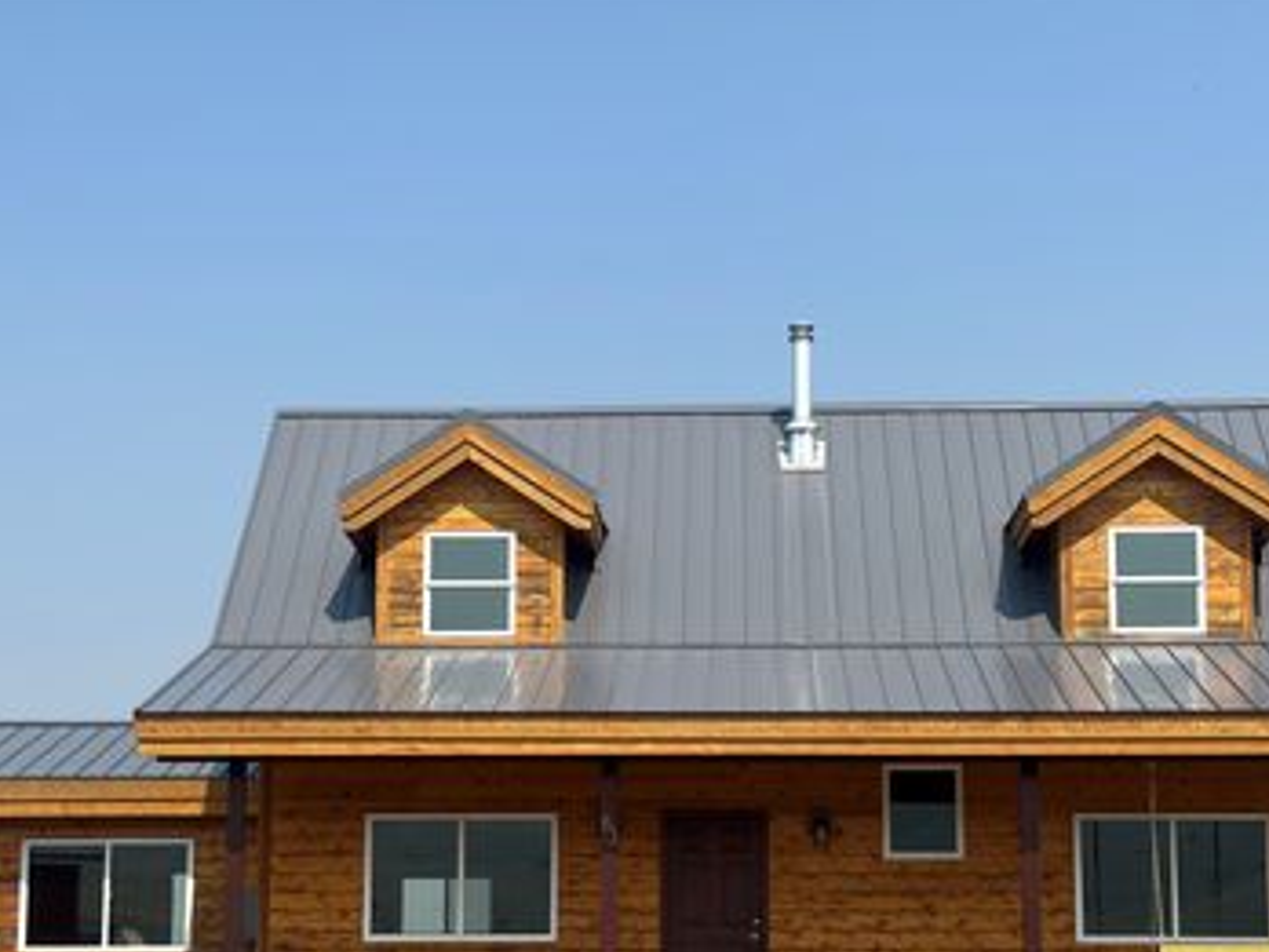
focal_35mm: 69
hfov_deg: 28.2
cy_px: 658
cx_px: 645
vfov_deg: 21.2
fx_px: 2529
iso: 80
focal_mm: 6.86
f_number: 1.78
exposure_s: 1/5882
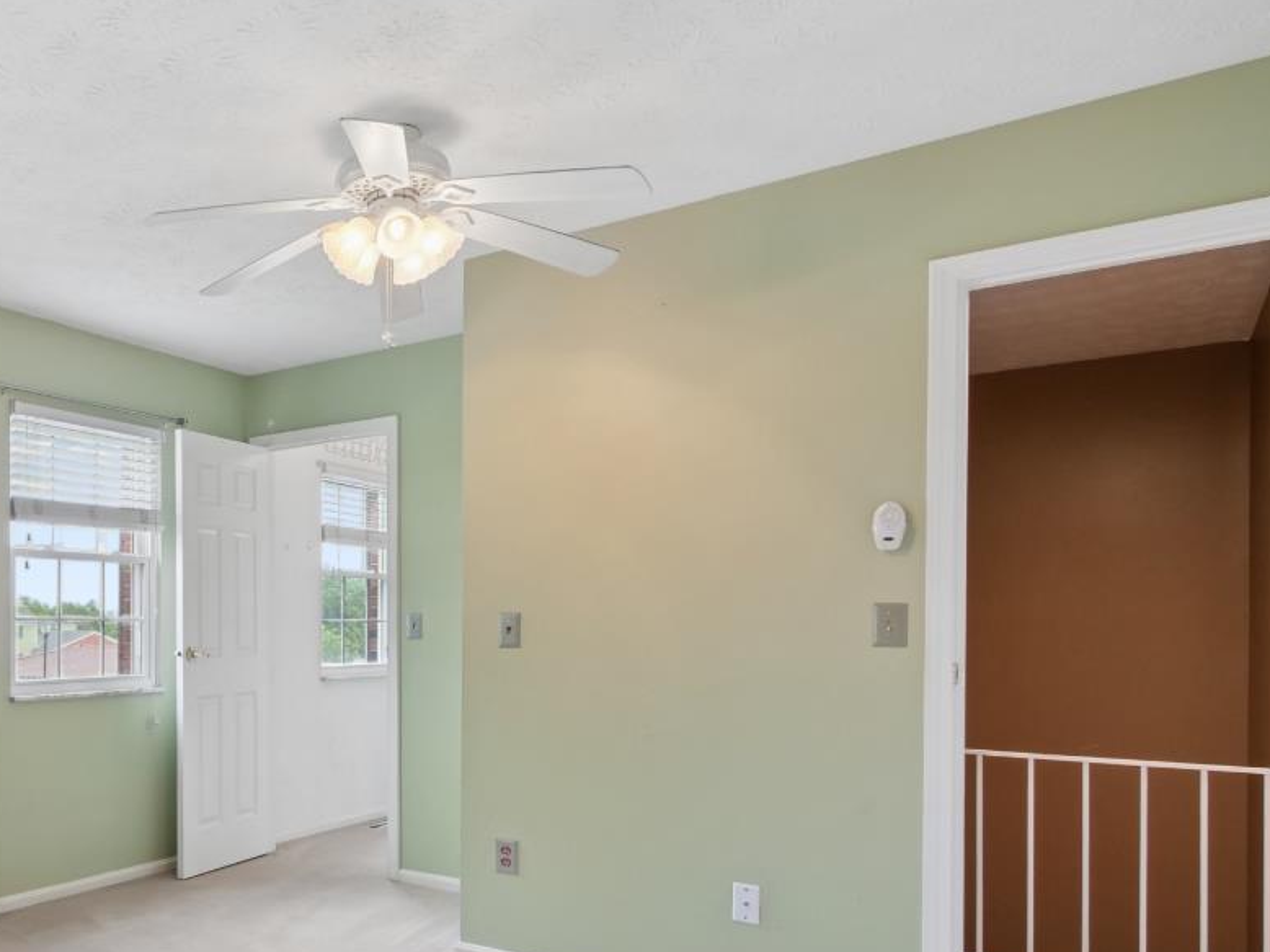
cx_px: 129
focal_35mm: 27
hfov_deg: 56.5
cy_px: 662
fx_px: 990
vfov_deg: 50.1
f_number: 7.1
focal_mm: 7
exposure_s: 1/20
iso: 640
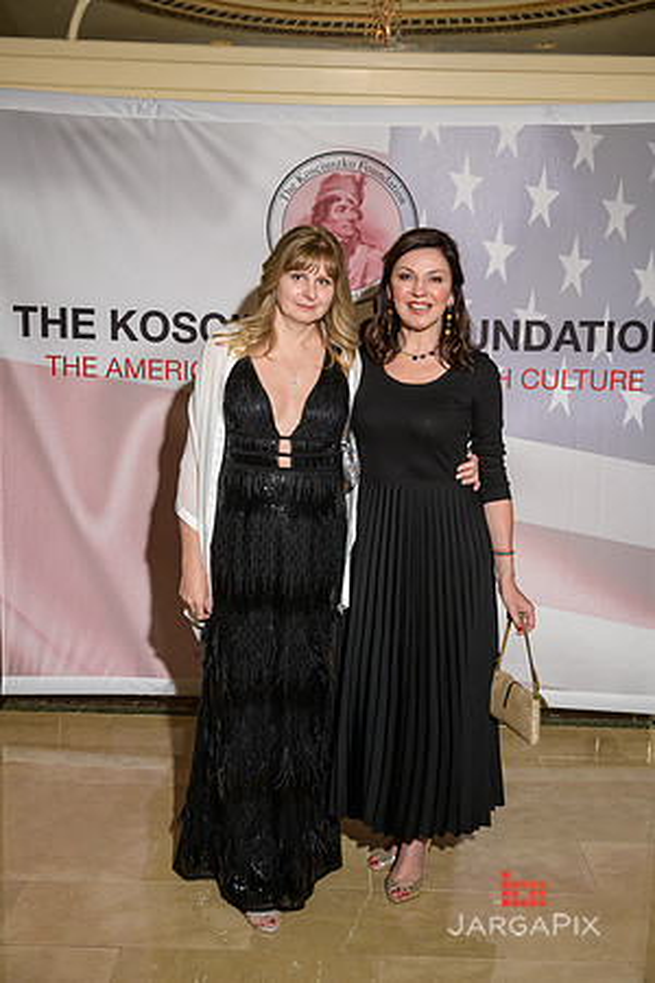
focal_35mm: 42
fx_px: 1146
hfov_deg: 31.9
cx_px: 328
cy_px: 492
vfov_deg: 46.4
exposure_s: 1/100
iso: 800
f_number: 5
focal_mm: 42
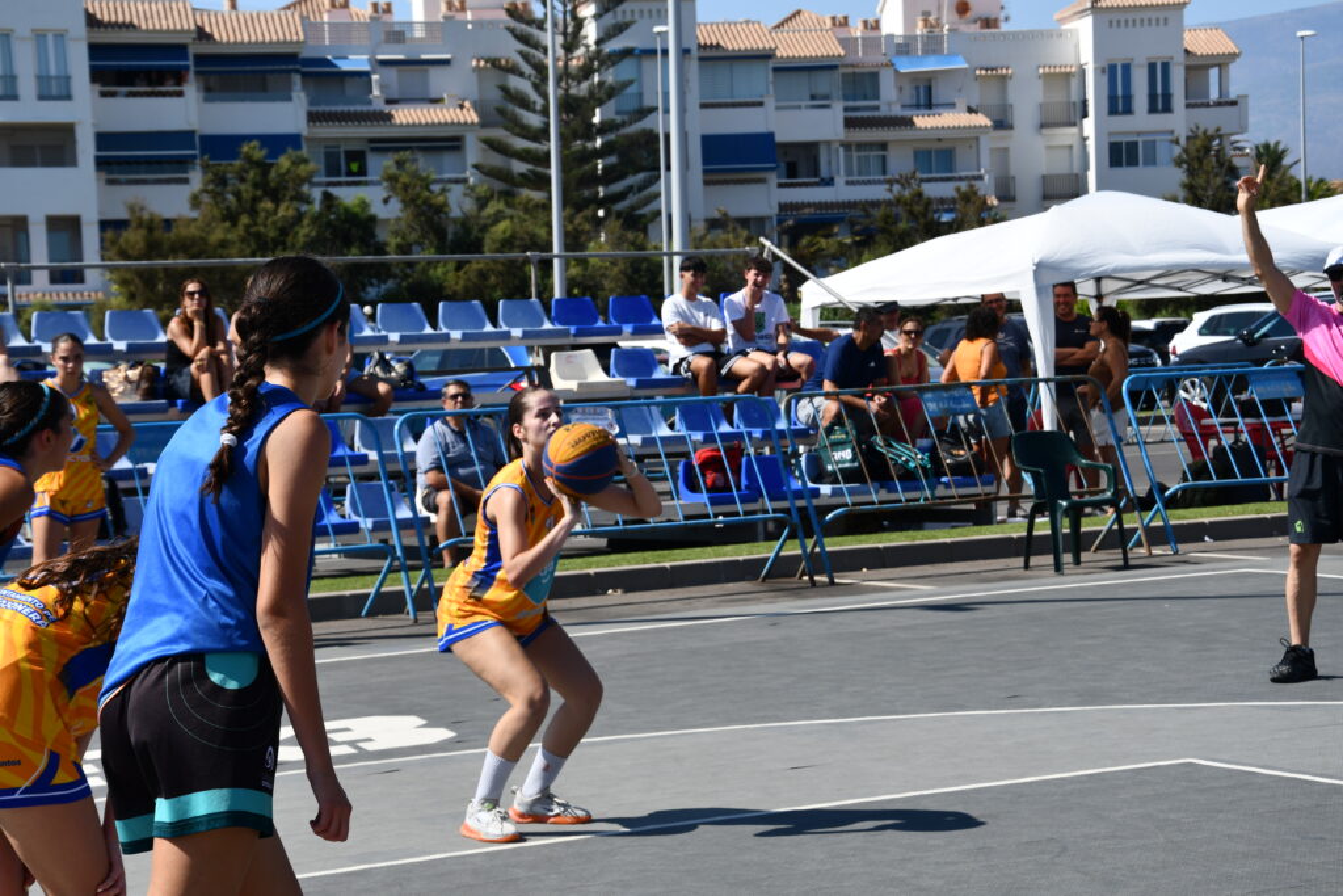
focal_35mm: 87
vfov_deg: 15.7
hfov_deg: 23.4
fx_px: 3246
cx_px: 672
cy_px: 448
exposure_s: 1/320
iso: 100
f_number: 9
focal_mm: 58
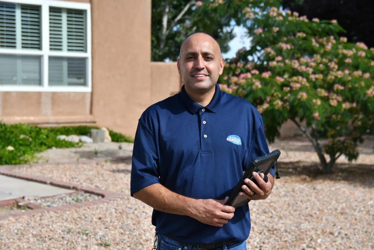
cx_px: 187
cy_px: 125
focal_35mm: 75
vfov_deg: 18.2
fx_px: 779
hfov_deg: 27.0
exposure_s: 1/1600
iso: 100
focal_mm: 50
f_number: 3.5
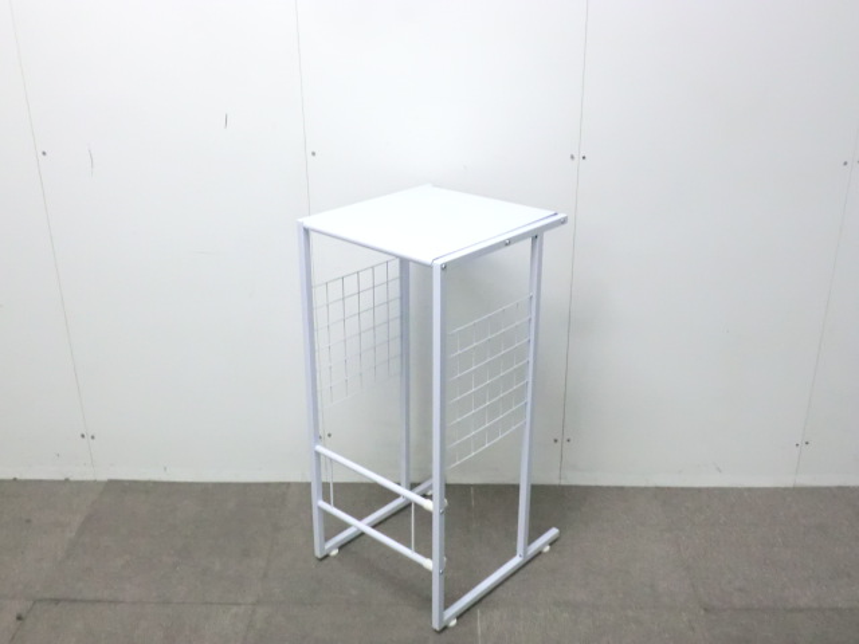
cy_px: 322
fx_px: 943
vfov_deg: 37.7
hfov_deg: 49.0
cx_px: 430
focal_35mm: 38
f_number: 3.9
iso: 800
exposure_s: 1/50
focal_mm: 6.9
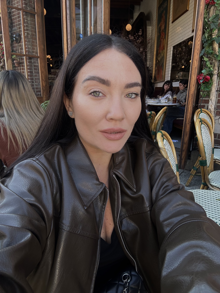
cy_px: 146
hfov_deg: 58.9
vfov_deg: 73.9
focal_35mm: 23
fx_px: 195
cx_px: 110
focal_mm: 2.69
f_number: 1.9
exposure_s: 1/122
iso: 20
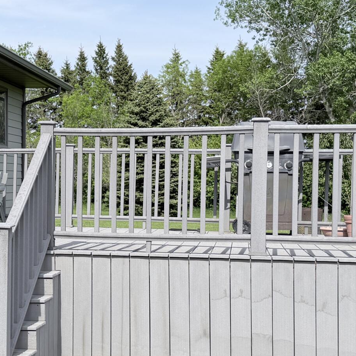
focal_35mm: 70
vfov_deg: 24.6
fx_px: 814
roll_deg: +0.0
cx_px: 29
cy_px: 200
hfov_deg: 23.9
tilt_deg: -0.8
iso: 80
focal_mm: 6.76
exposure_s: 1/4975
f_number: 1.78
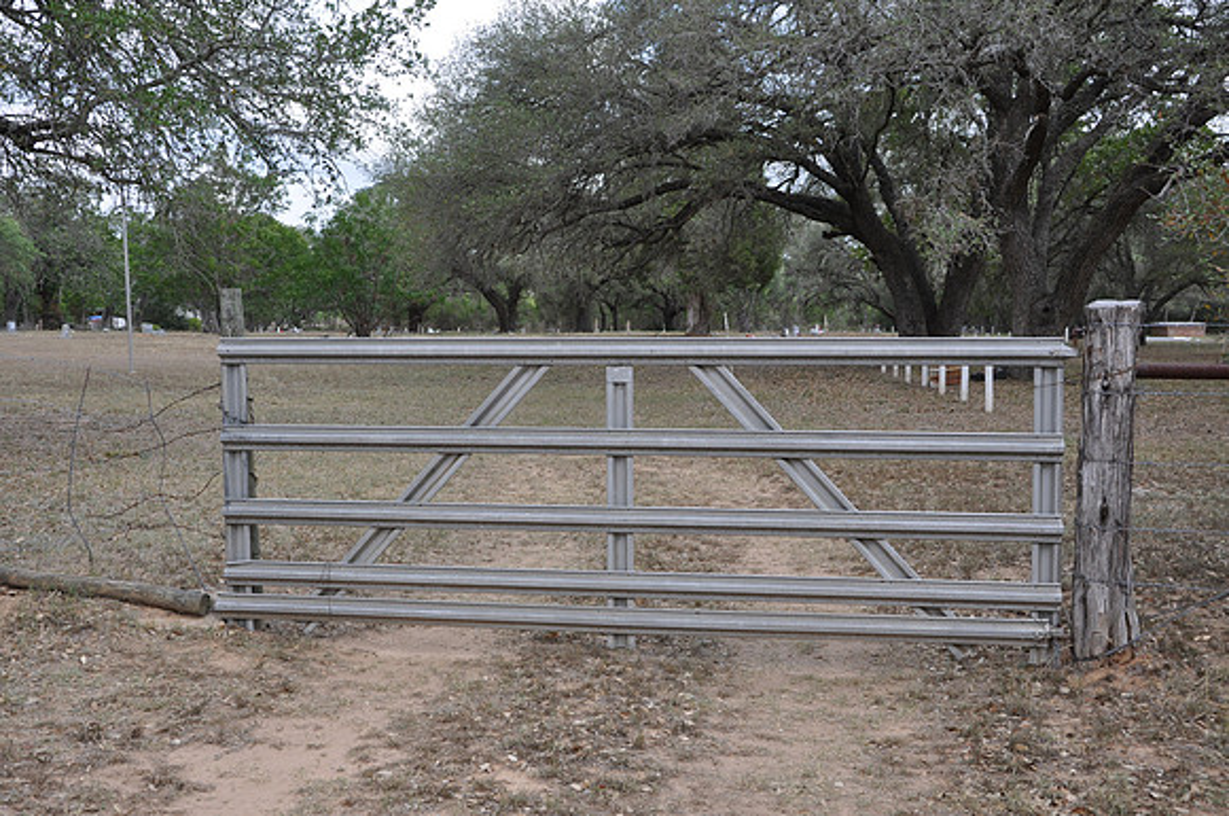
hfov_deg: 49.6
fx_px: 1330
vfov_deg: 34.1
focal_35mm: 39
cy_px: 408
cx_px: 614
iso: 200
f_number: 7.1
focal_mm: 26
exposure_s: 1/60
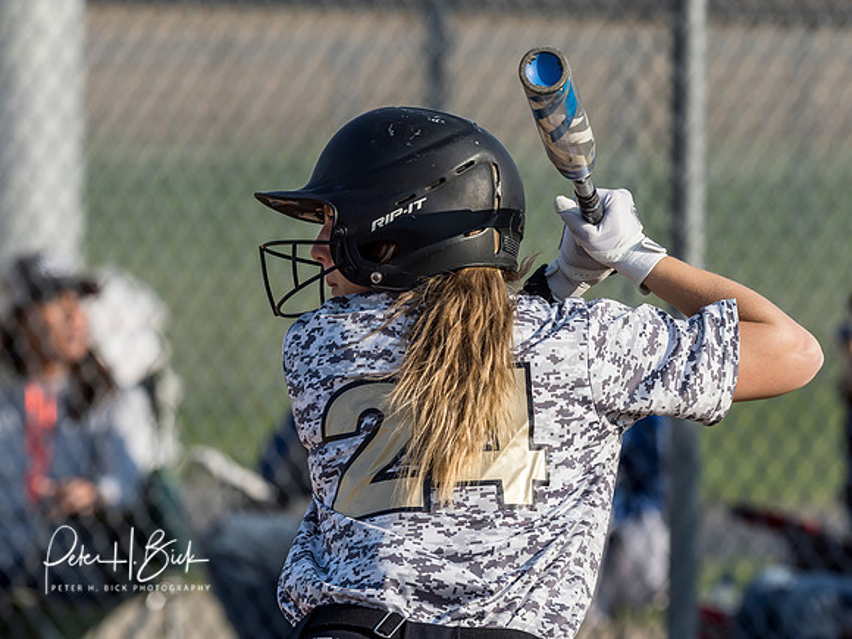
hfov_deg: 2.9
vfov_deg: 2.2
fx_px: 16690
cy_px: 357
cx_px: 419
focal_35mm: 678
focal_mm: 300
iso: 400
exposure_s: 1/1600
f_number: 5.6
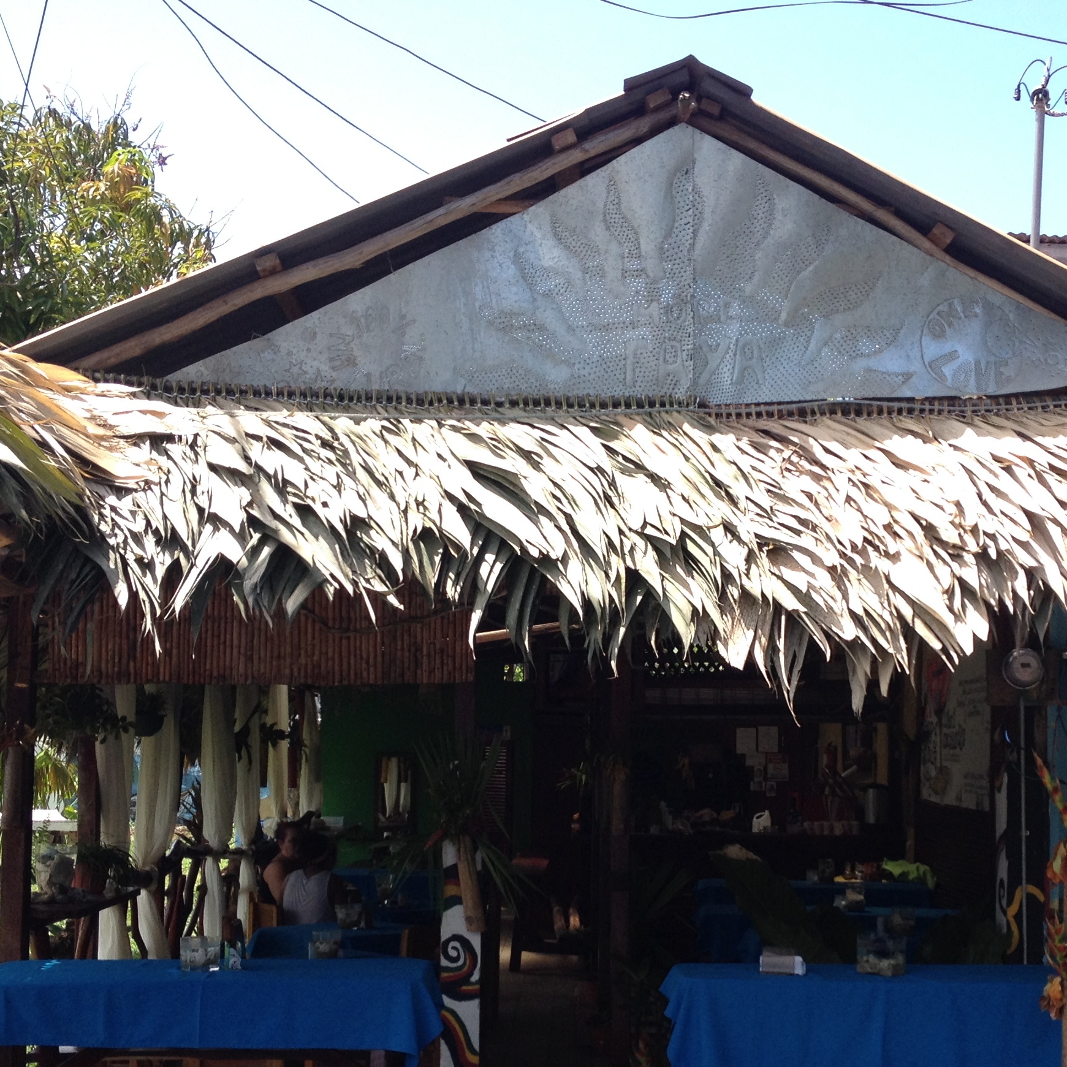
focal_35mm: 58
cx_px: 659
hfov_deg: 29.5
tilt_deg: -3.4
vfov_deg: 29.3
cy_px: 726
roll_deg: -0.3
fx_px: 2023
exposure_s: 1/642
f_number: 2.4
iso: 50
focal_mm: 4.28
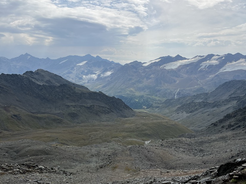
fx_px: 227
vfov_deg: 44.1
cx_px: 133
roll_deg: -1.3
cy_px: 100
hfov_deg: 56.7
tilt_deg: -10.6
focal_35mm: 32
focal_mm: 5.7
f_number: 1.5
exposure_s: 1/6579
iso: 50
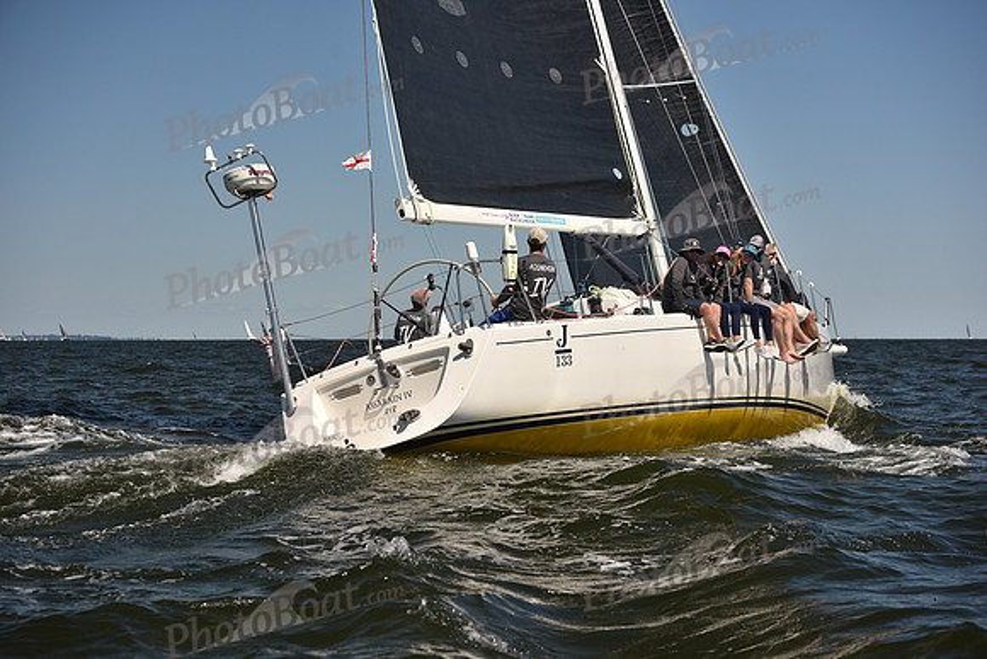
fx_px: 1920
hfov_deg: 28.8
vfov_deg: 19.5
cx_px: 494
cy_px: 330
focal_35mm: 70
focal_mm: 70
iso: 250
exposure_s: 1/1600
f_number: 4.5
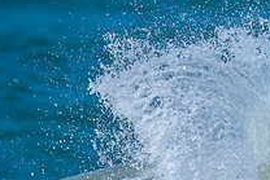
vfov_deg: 0.5
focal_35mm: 3059
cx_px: 502
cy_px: 162
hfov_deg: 0.7
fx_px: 22958
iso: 220
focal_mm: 800
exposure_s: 1/2000
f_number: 6.3
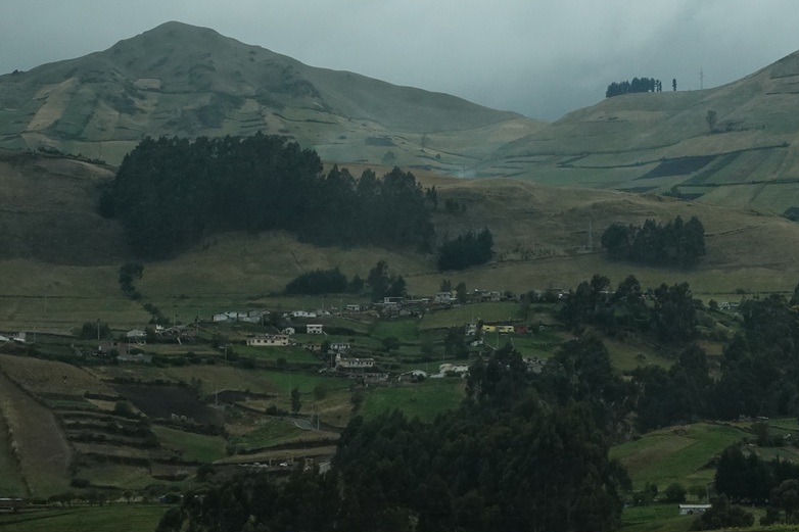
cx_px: 687
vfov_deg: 10.3
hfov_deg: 15.3
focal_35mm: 133
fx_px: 2951
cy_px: 210
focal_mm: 23.95
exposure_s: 1/640
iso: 640
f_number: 7.1
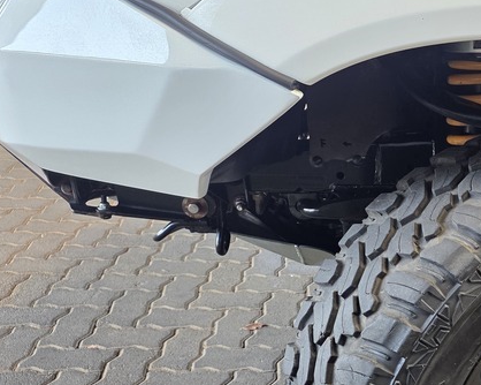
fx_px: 783
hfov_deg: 31.6
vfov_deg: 27.4
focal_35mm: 55
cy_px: 252
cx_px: 479
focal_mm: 6.25
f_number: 1.7
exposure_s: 1/100
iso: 125
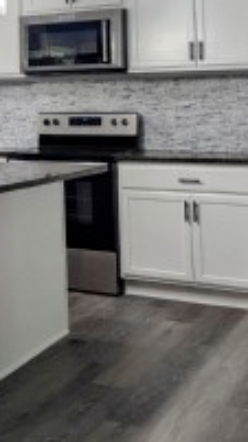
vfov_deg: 31.3
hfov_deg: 17.0
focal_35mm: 65
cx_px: -110
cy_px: 73
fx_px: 760
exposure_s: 1/60
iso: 61
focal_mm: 6.81
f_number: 1.85
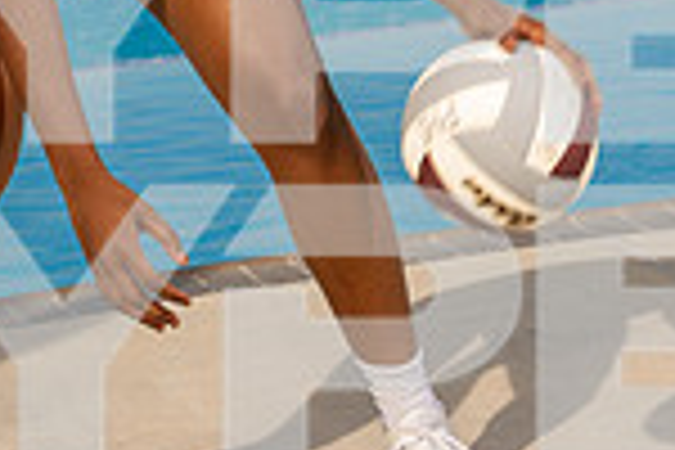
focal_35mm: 132
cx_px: 180
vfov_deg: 10.3
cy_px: 9
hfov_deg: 15.5
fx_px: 2475
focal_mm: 44
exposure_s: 1/320
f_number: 8
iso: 100
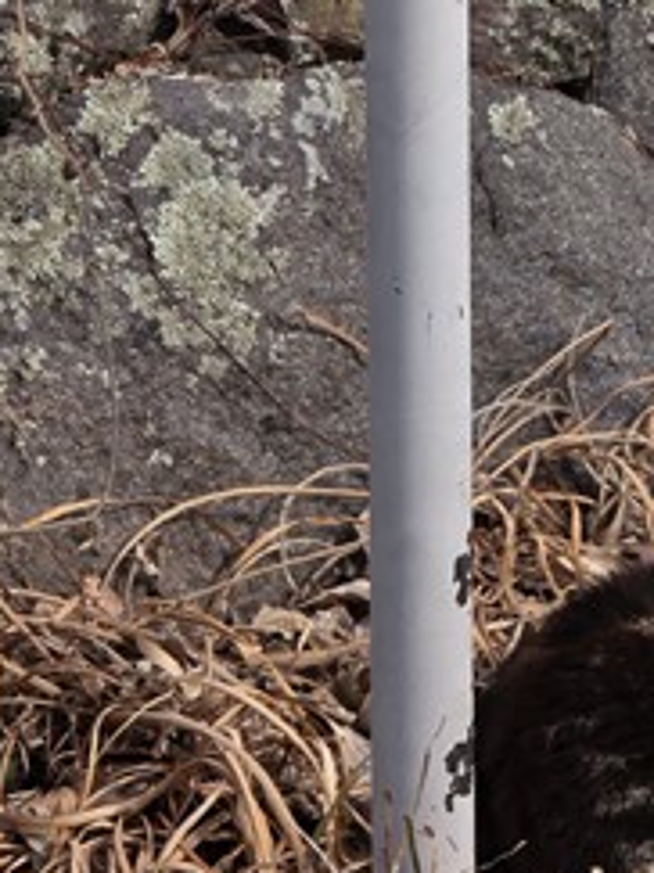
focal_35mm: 312
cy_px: 14
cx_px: 570
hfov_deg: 4.8
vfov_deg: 6.3
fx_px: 7866
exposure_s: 1/820
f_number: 3.4
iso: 64
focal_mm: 18.6
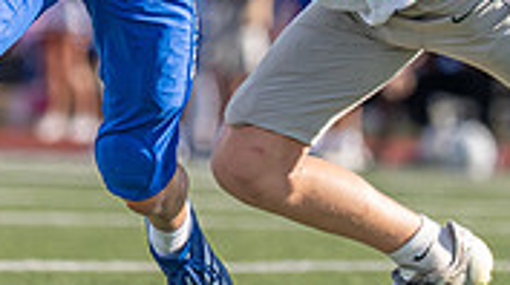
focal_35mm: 941
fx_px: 12708
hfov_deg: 2.3
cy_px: 14
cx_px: 155
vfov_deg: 1.3
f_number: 2.8
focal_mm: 151
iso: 100
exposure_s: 1/2000
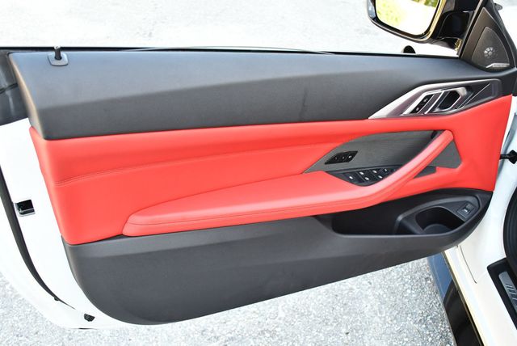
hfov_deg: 53.1
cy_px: 173
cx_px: 258
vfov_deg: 36.9
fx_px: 517
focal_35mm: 36
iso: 720
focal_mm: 18
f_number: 3.5
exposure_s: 1/250
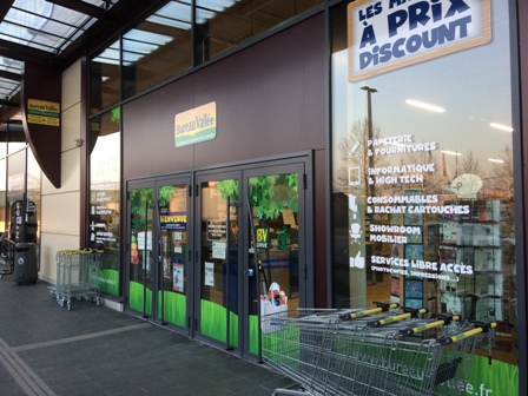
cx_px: 264
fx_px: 442
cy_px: 198
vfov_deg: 48.2
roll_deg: +0.7
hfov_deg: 61.7
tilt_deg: +3.0
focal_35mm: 29
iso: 64
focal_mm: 4.15
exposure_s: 1/100
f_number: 2.2
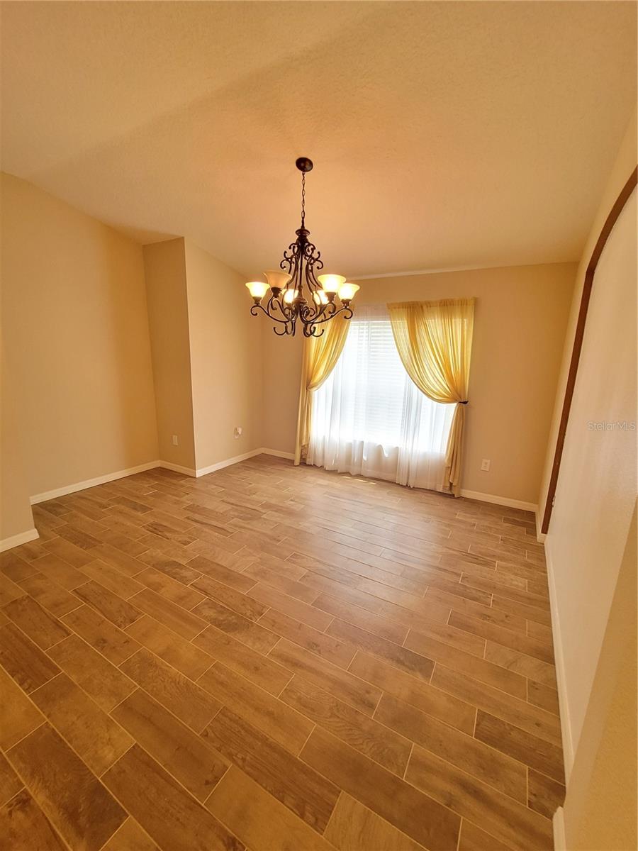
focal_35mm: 13
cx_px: 319
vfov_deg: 106.2
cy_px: 426
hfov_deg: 89.9
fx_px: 319
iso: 320
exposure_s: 1/60
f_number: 2.2
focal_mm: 2.2
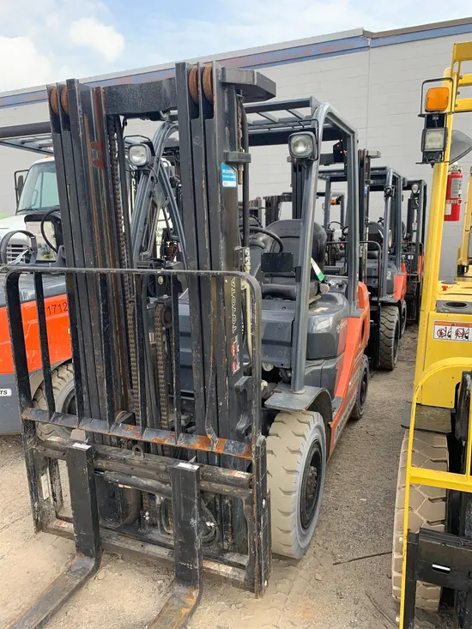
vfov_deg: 67.3
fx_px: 473
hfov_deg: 53.1
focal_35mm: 26
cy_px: 314
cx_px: 236
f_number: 1.8
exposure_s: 1/284
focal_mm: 4.25
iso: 25
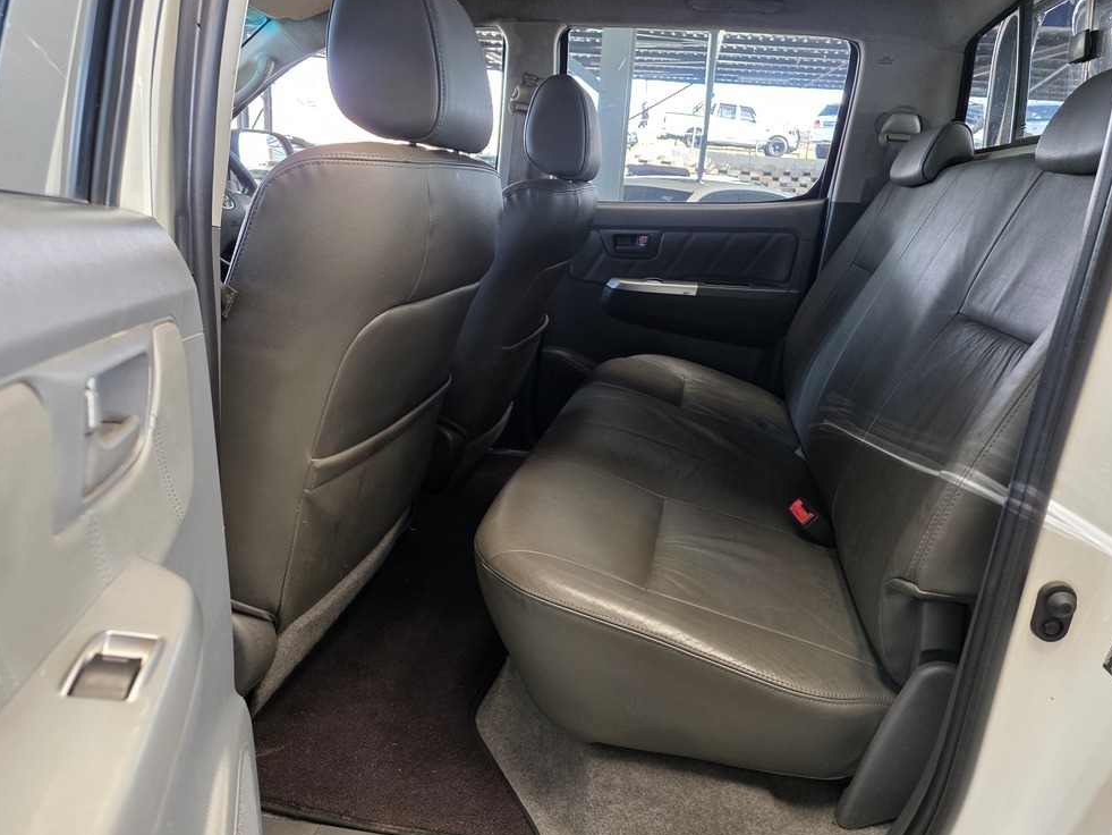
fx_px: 771
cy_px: 406
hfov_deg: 71.6
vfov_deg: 56.8
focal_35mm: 24
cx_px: 575
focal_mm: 6.25
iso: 160
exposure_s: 1/100
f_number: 1.7
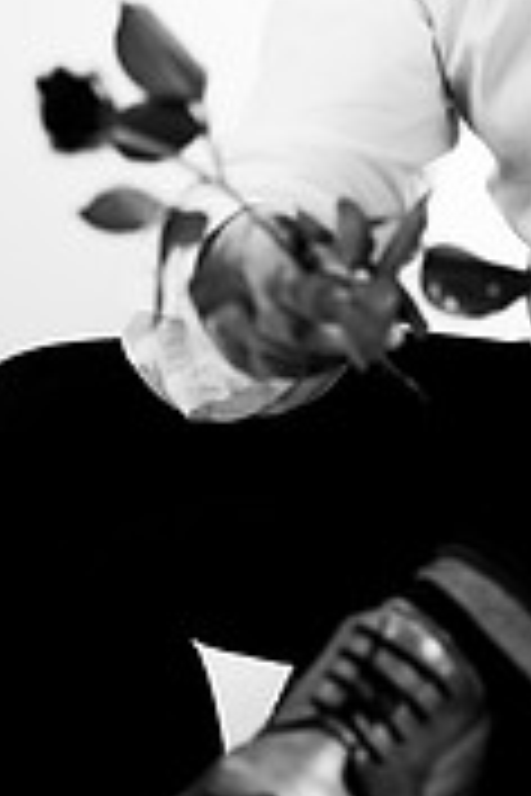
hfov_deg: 6.3
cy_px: 148
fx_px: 4779
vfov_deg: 9.5
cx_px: 626
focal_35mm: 216
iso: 100
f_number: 1.8
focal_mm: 85
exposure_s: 1/80
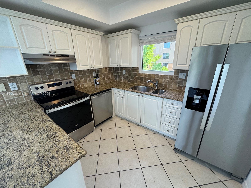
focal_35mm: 14
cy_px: 94
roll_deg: +2.1
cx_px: 126
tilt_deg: -21.8
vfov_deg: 85.7
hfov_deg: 102.1
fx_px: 102
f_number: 2.2
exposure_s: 1/120
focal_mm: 2.22
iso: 125
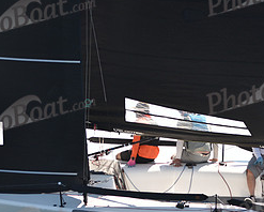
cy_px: 158
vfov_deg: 10.0
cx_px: 152
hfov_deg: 12.5
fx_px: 1204
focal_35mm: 154
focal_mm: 70
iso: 250
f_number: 2.8
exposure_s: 1/1250
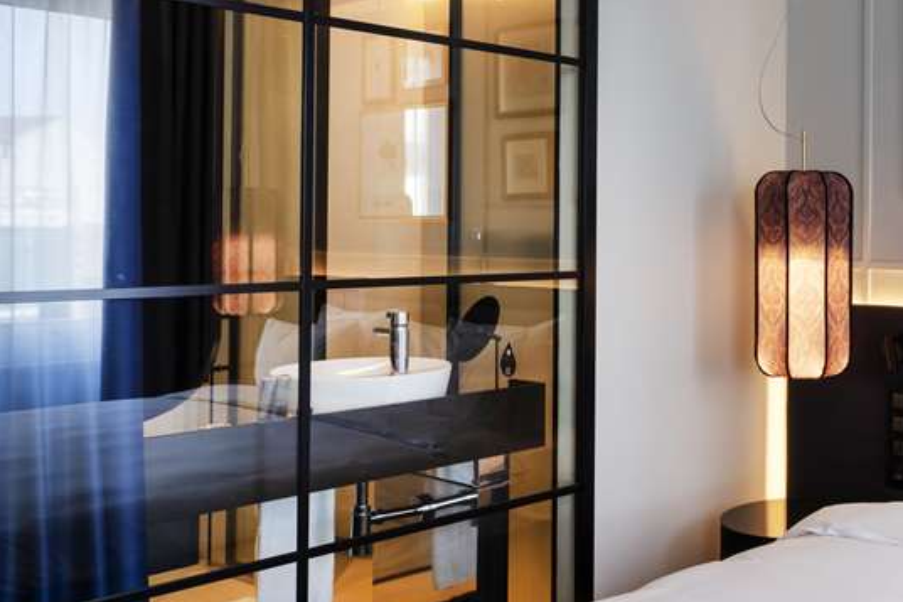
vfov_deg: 31.7
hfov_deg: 42.2
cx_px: 830
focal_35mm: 42
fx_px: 1053
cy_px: 221
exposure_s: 1/1.67
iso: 200
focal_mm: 22
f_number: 18
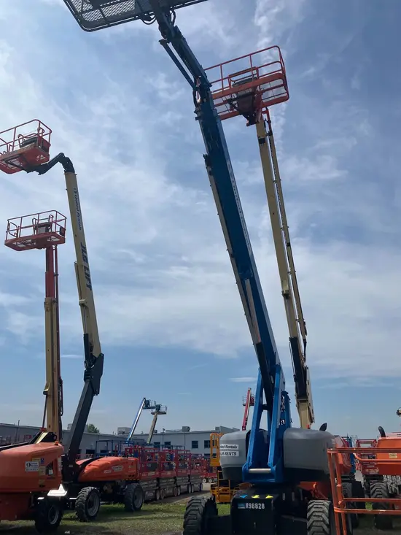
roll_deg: +4.3
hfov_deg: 49.8
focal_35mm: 28
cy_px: 268
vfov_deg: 63.4
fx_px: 432
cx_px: 200
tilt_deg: +26.6
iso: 32
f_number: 1.8
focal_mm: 3.99
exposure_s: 1/4878
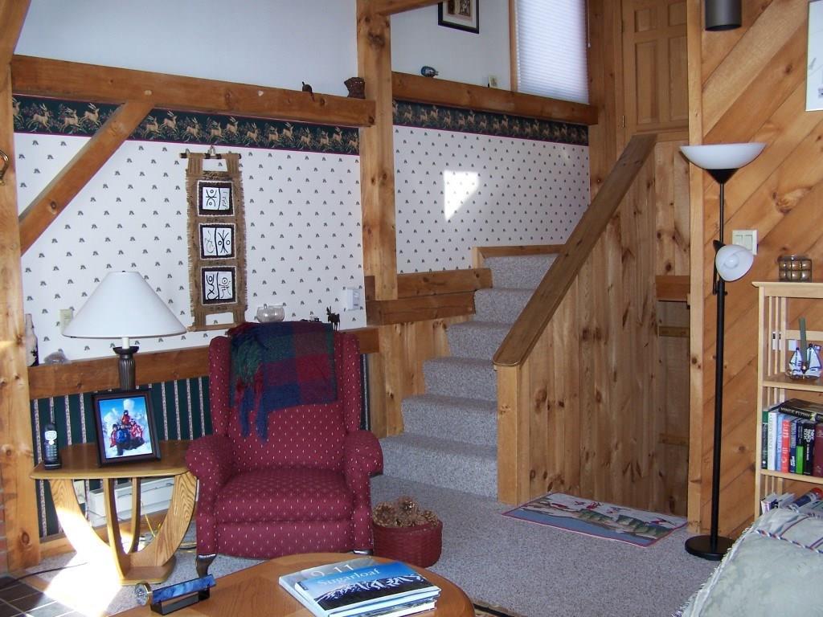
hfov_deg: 49.0
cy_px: 308
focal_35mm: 38
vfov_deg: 37.7
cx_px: 412
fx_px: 903
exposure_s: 1/60
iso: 140
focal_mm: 6.3
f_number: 2.8
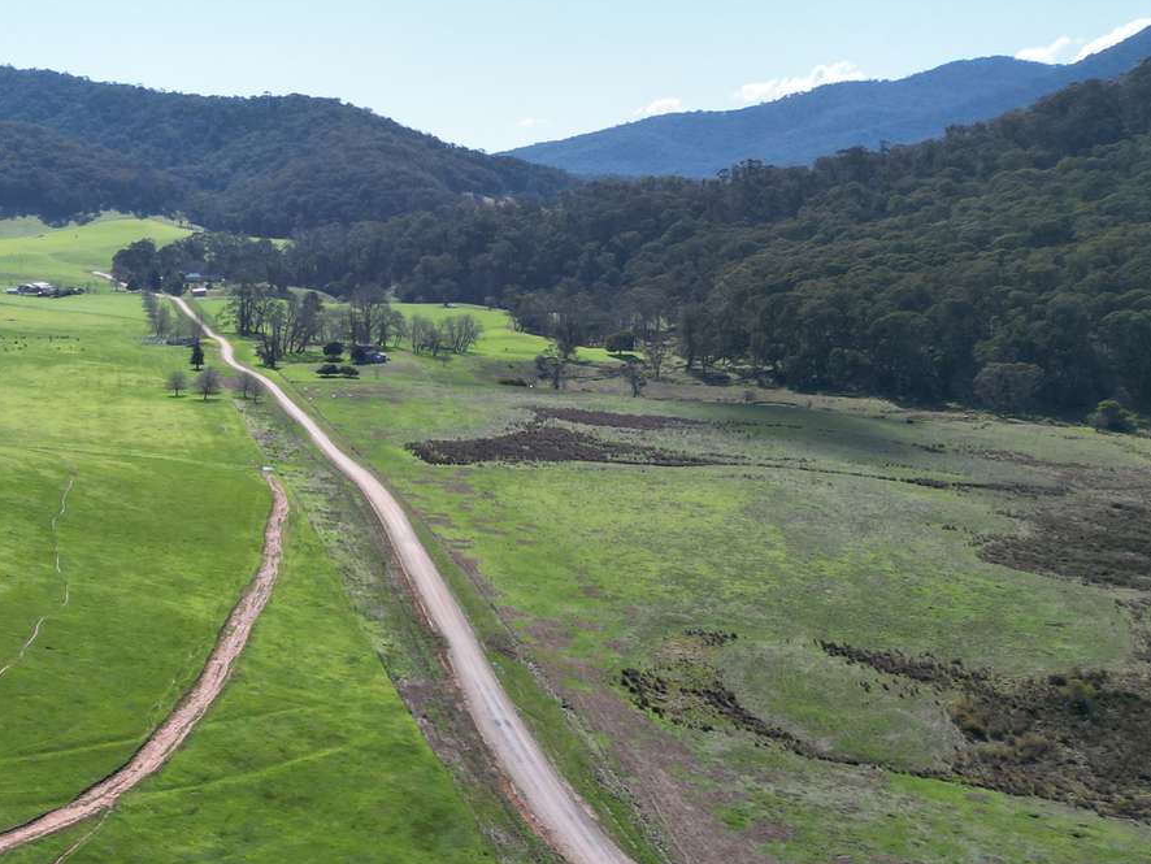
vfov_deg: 27.4
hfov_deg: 32.7
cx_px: -87
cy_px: 709
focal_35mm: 52
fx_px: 1729
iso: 200
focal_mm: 6.72
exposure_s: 1/3200
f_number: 1.7
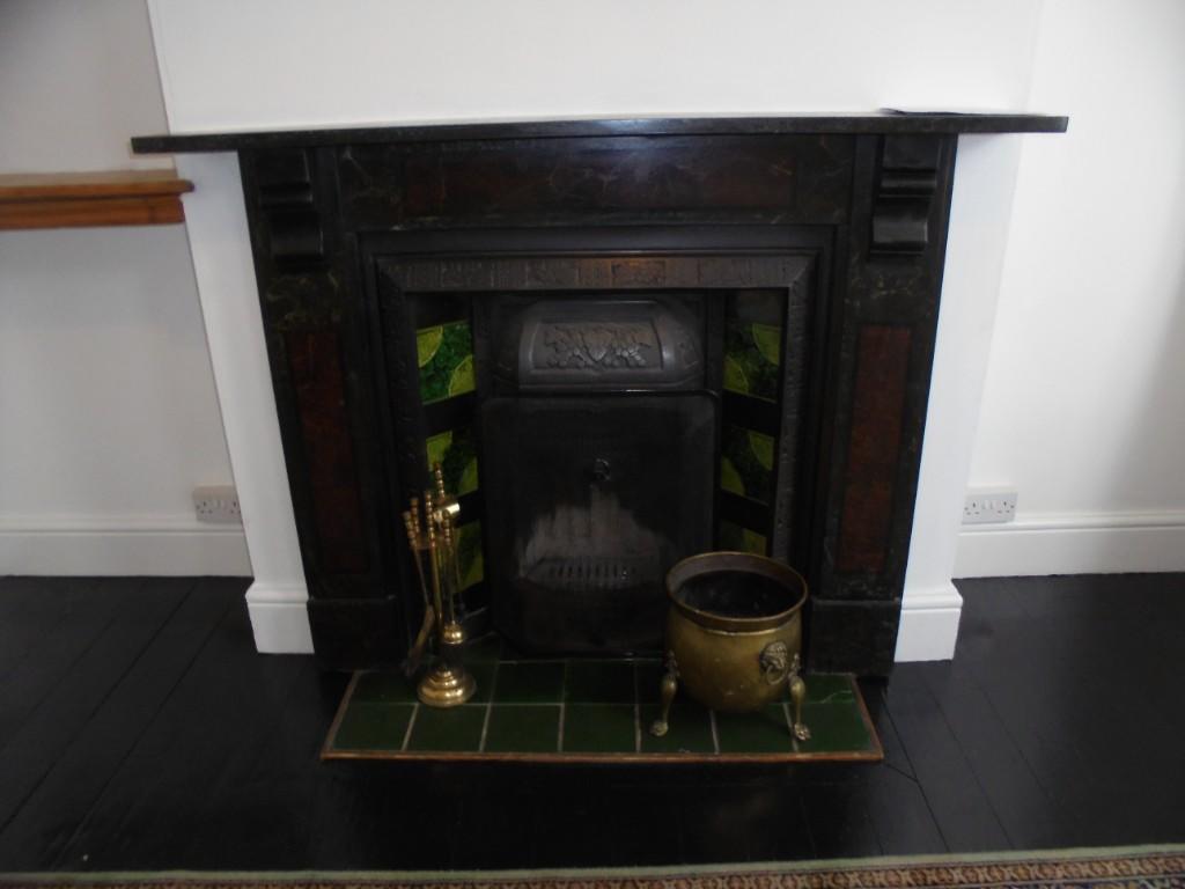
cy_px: 444
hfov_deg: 67.3
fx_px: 890
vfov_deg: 53.1
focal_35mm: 26
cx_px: 592
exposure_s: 1/30
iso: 200
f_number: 3.5
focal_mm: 4.6
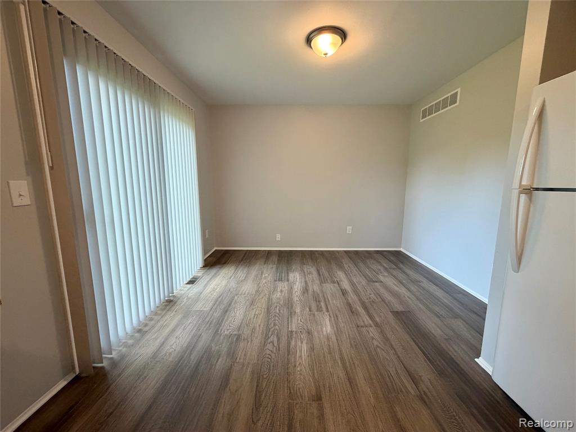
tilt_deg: -8.3
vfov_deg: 85.7
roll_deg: +0.3
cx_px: 288
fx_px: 233
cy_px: 216
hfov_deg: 102.1
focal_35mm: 14
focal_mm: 2.22
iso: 250
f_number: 2.2
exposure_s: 1/120
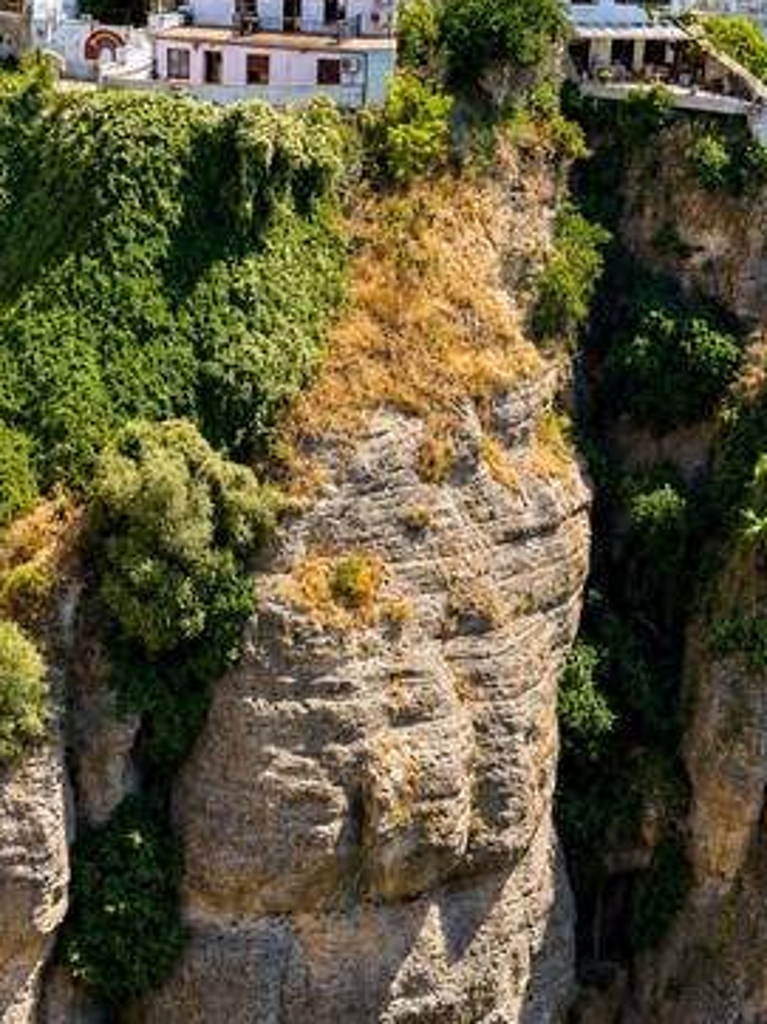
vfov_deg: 31.2
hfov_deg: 23.6
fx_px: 1834
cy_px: 485
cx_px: 382
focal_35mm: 62
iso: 80
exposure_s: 1/2049
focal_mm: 6.76
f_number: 1.8
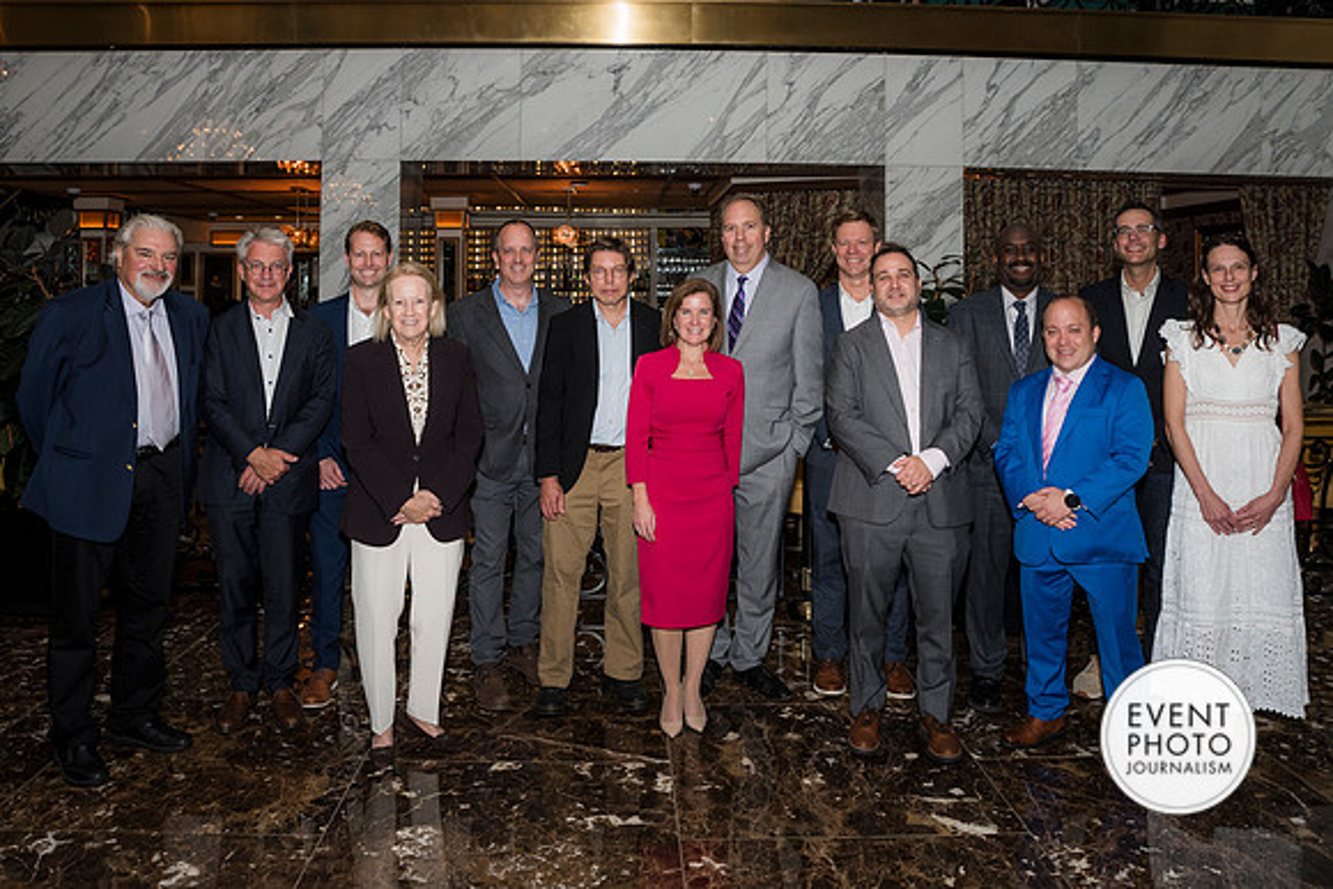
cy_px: 444
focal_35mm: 24
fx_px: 889
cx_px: 666
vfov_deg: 53.2
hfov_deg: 73.7
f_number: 5.6
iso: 800
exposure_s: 1/125
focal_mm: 24
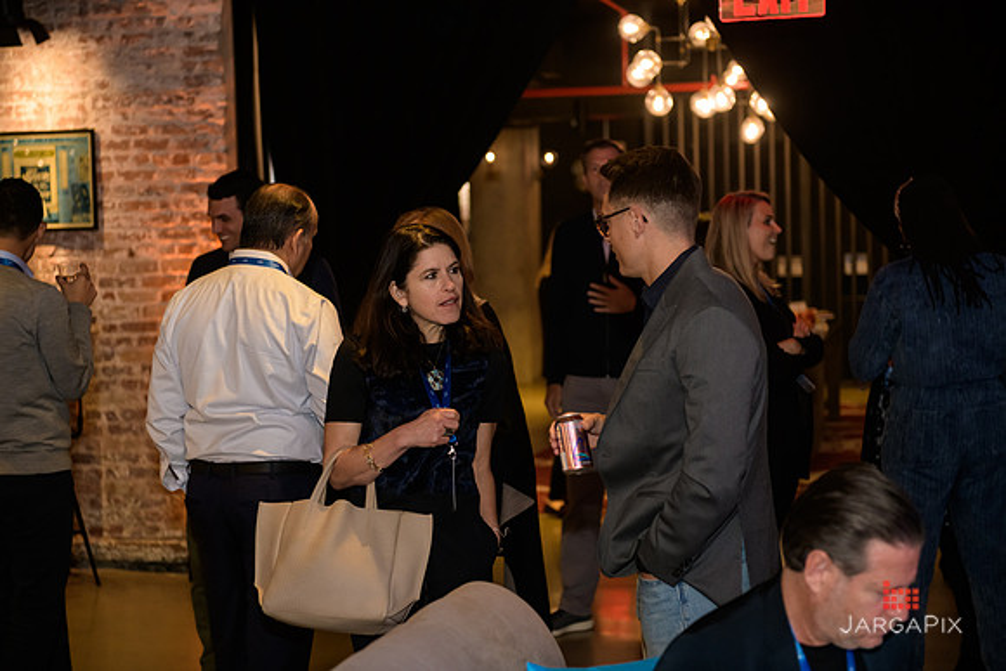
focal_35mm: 70
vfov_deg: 19.5
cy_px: 336
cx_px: 503
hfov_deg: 28.8
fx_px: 1956
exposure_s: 1/125
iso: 1250
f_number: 3.2
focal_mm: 70
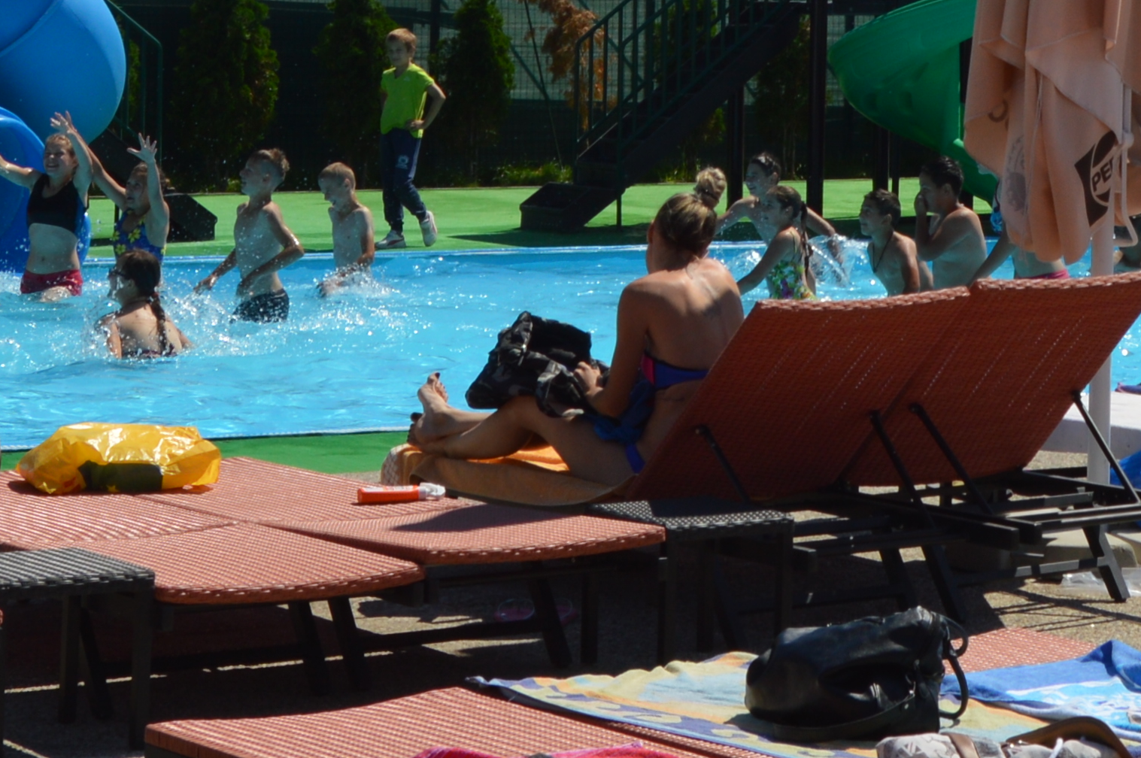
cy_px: -269
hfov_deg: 17.0
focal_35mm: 119
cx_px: 983
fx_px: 3768
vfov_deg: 11.2
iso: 100
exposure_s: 1/320
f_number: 9
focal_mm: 20
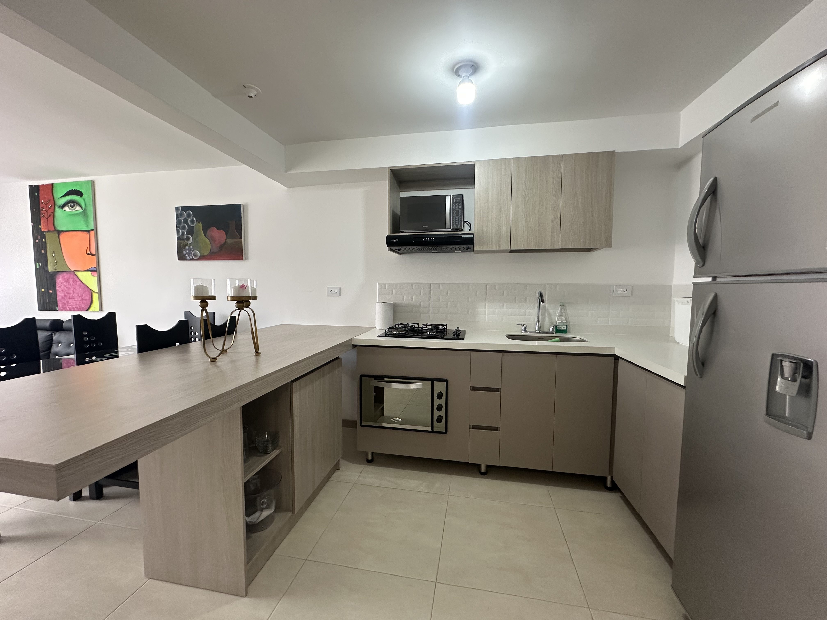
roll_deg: -2.3
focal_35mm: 14
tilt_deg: -3.4
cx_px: 414
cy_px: 310
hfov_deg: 102.1
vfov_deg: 85.7
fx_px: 334
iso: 200
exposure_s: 1/120
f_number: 2.2
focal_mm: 2.22
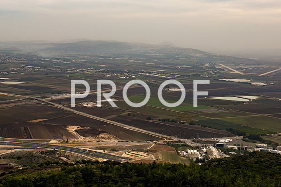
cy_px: 94
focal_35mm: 57
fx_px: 443
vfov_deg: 23.9
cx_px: 140
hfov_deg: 35.2
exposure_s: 1/640
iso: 100
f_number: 3.5
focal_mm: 38
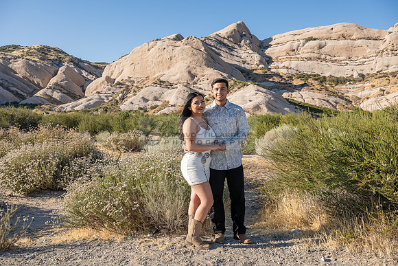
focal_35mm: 29
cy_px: 133
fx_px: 321
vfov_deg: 45.0
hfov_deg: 63.6
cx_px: 199
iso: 200
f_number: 9
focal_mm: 29
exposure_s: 1/200
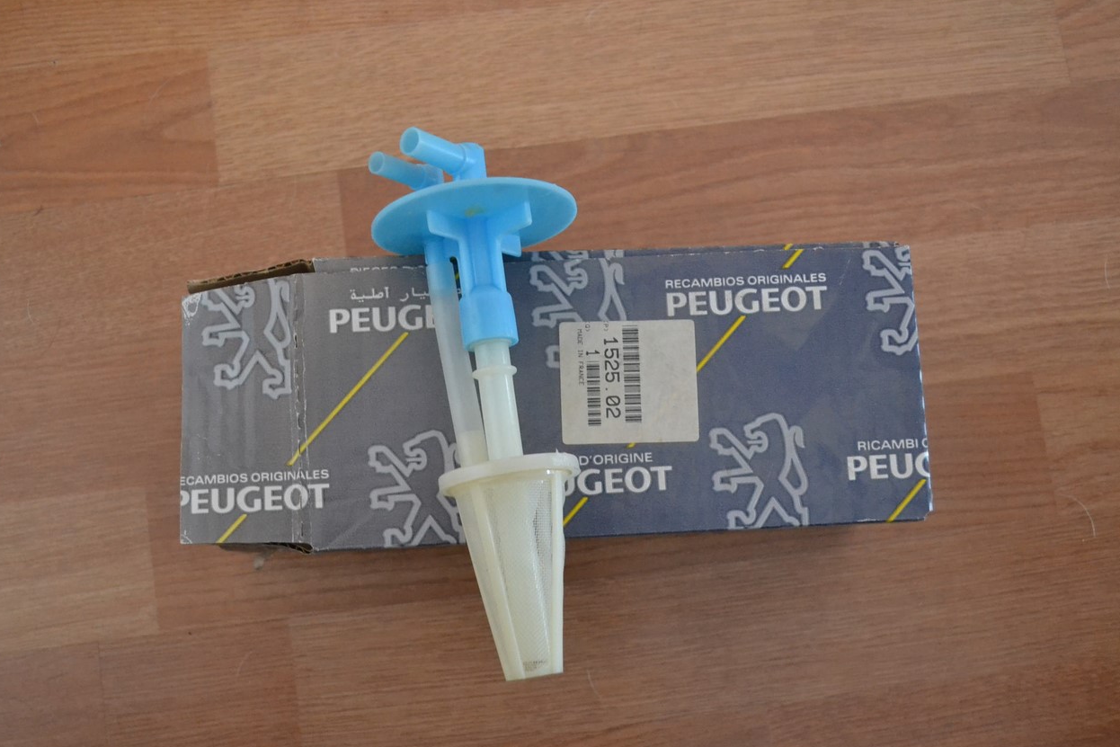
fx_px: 1213
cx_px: 525
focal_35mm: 39
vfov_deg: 34.2
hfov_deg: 49.5
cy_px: 396
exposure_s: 1/40
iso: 3200
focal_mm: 24
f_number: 4
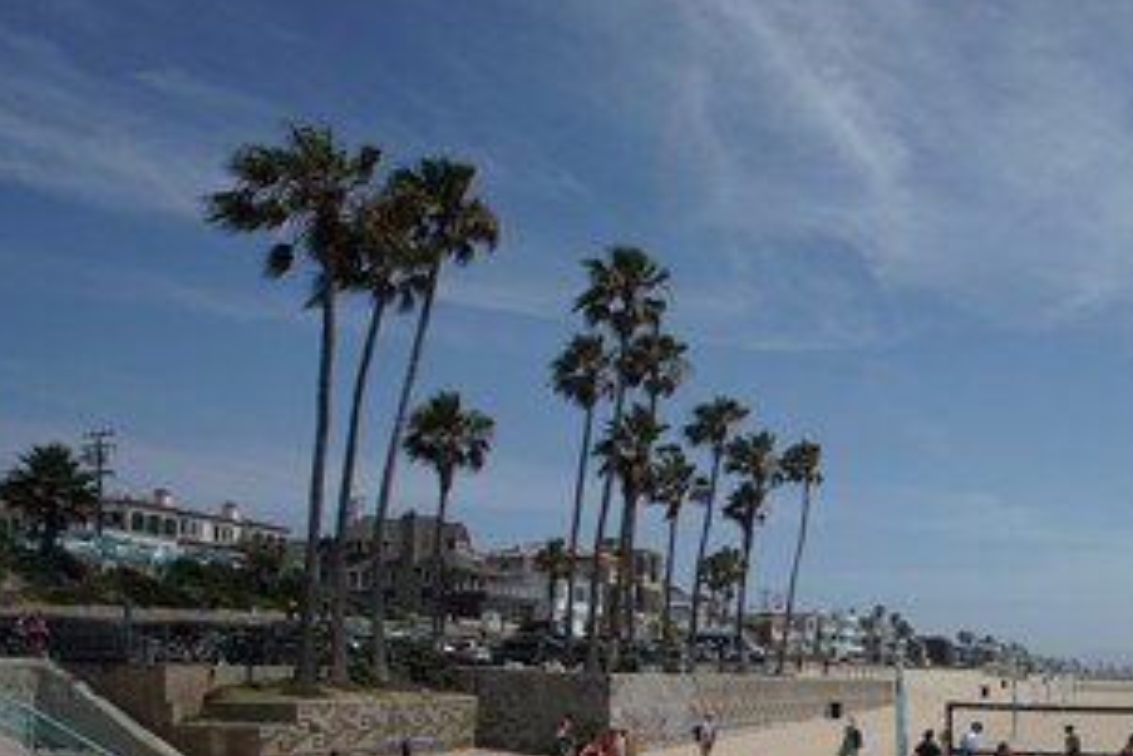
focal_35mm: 34
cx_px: 1039
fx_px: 1071
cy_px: 643
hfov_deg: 49.2
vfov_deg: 37.0
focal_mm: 16
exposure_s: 1/5000
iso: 800
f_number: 7.1
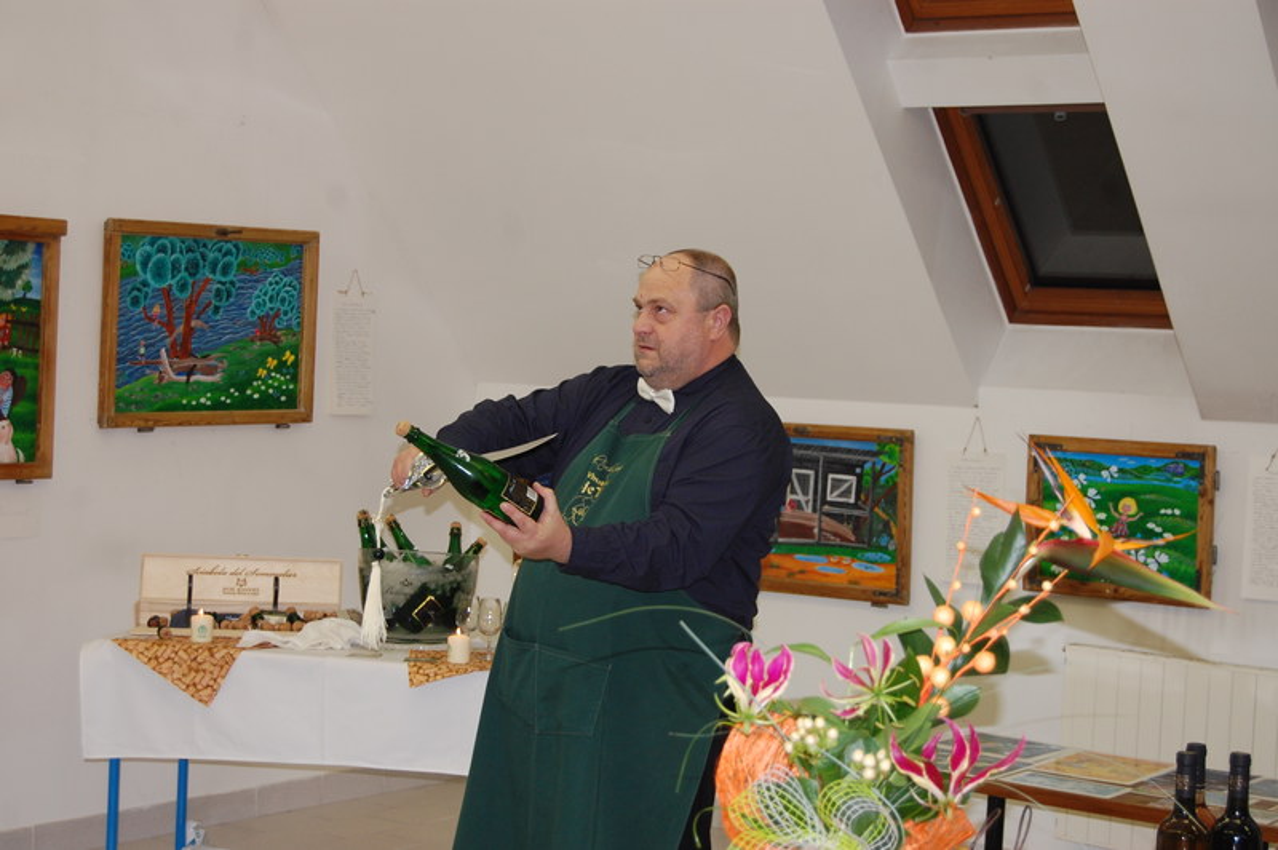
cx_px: 639
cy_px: 425
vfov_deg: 20.1
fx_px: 2394
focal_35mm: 68
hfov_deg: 29.9
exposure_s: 1/60
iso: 400
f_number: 5.3
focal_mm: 45
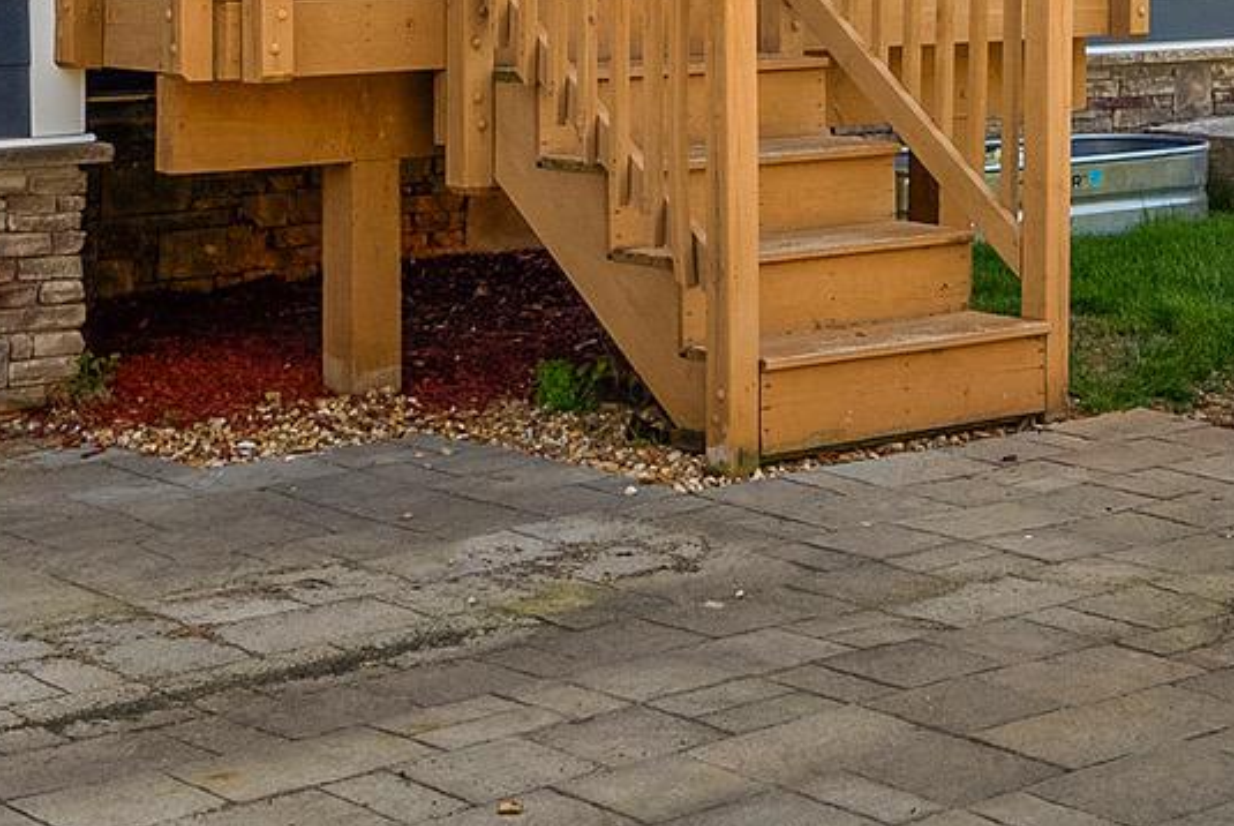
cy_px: -97
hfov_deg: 22.8
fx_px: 3020
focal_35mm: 88
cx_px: 966
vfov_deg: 15.2
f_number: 8
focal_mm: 23
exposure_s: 1/125
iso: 800
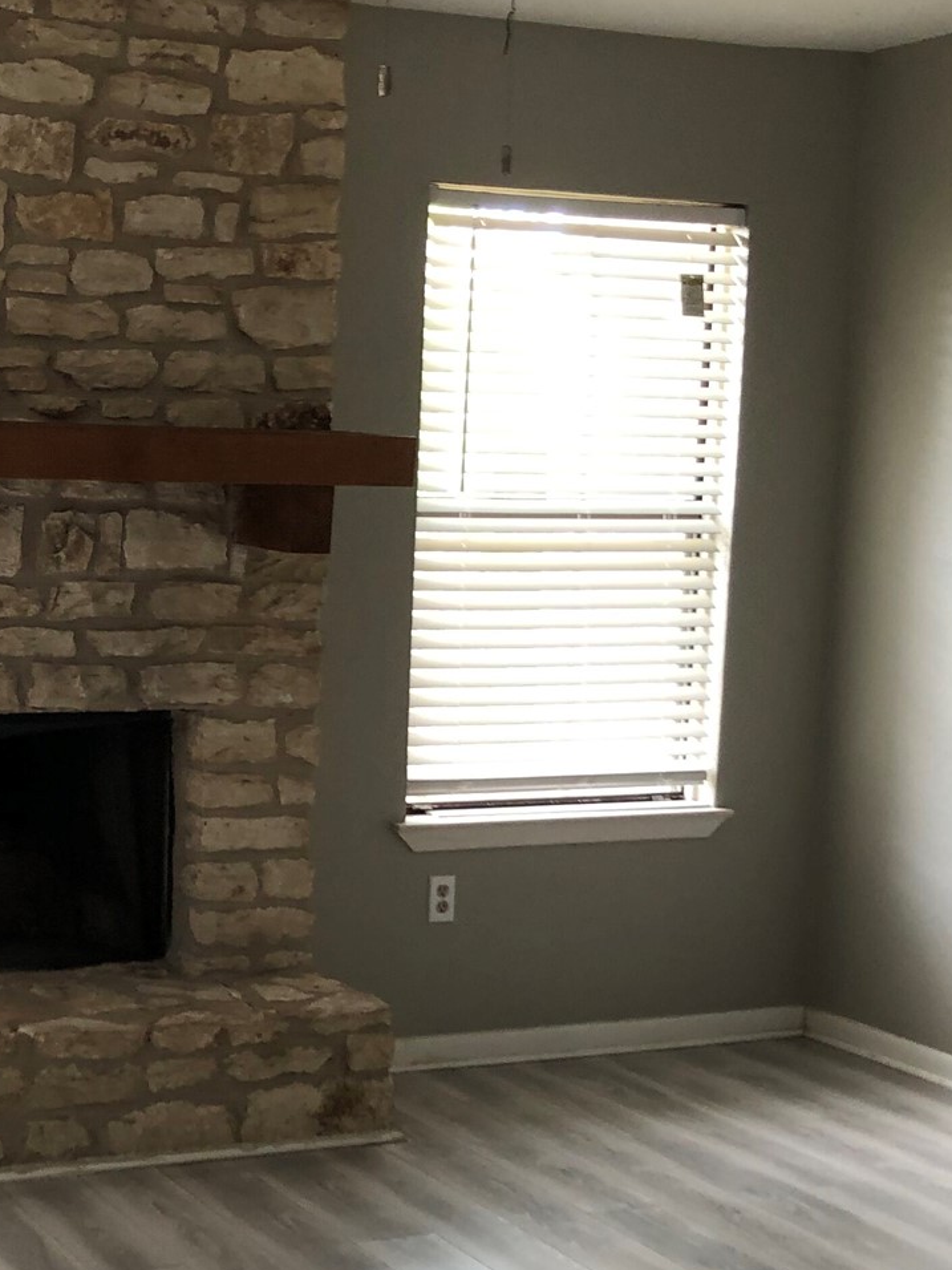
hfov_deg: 24.0
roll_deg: -1.8
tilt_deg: -5.9
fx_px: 2200
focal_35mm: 60
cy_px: 715
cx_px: 173
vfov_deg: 32.1
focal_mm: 3.99
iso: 40
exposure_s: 1/24
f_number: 1.8
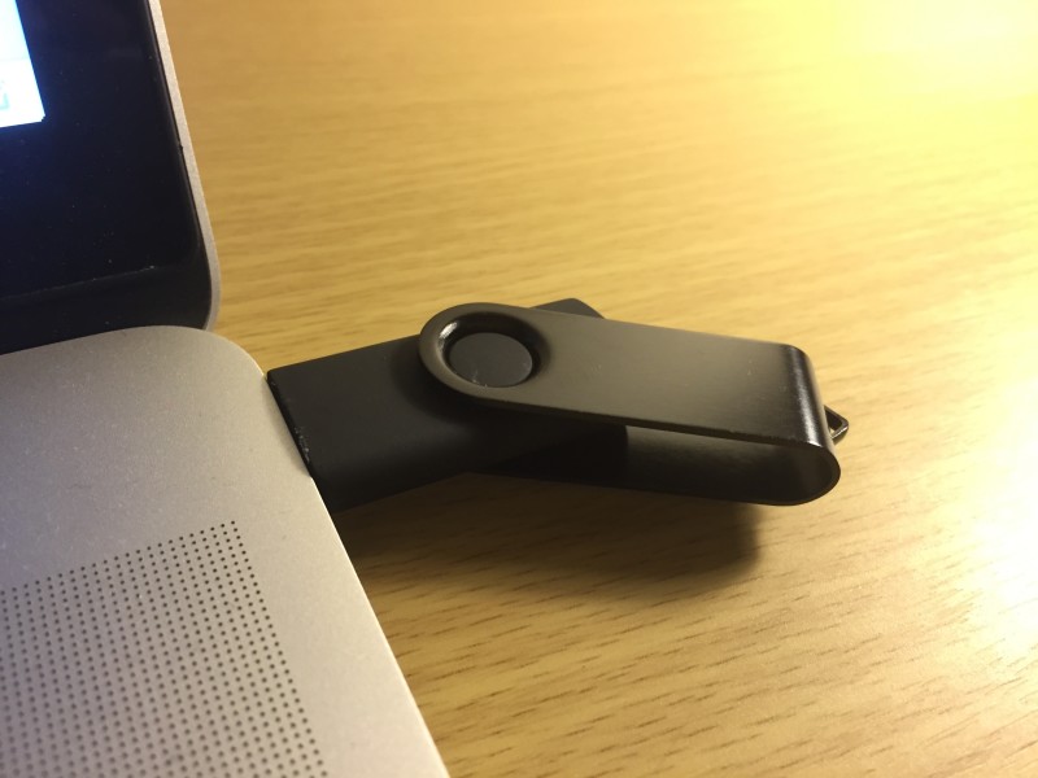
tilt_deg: -43.6
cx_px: 519
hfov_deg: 61.7
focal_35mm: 29
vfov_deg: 48.2
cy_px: 389
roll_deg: -6.2
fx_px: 870
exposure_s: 1/33
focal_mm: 4.15
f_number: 2.2
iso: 160
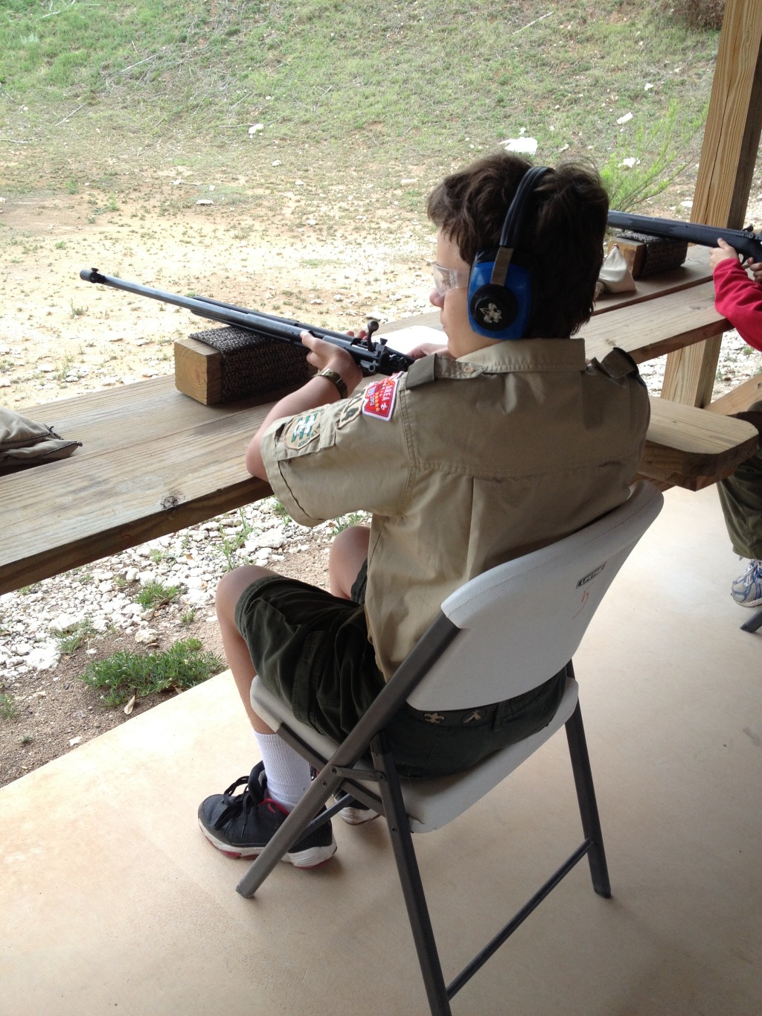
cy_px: 508
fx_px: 1027
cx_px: 381
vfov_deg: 52.6
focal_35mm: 35
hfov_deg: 40.7
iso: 64
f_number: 2.4
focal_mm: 4.28
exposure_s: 1/120
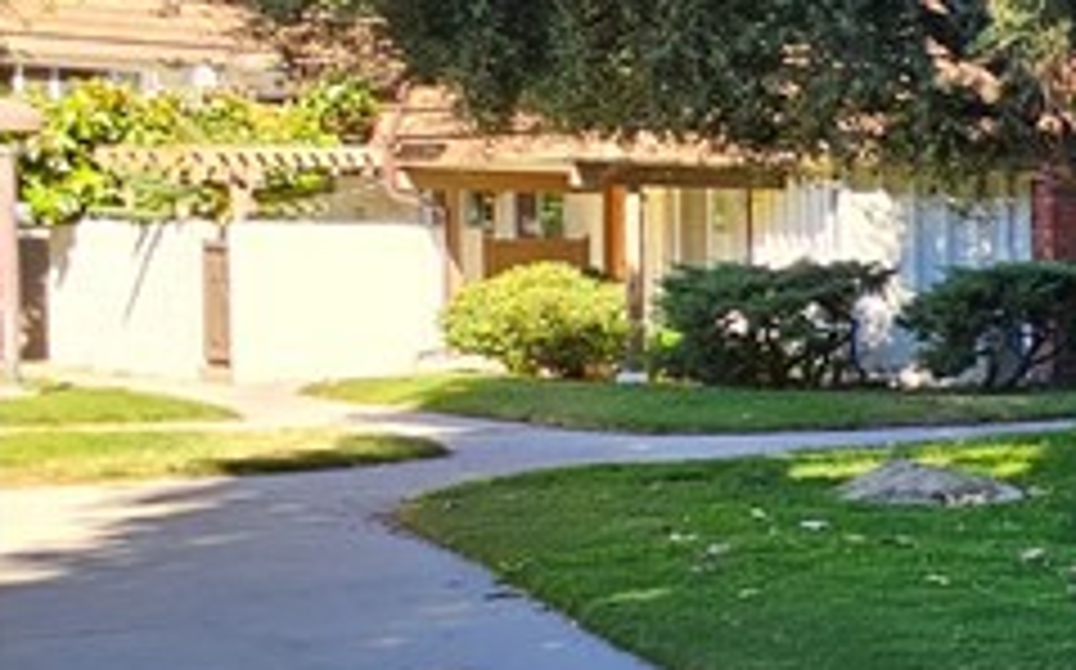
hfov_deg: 17.9
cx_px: 2292
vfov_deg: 22.0
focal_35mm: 59
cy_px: 333
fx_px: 1729
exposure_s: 1/219
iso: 50
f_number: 2.2
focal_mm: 2.2
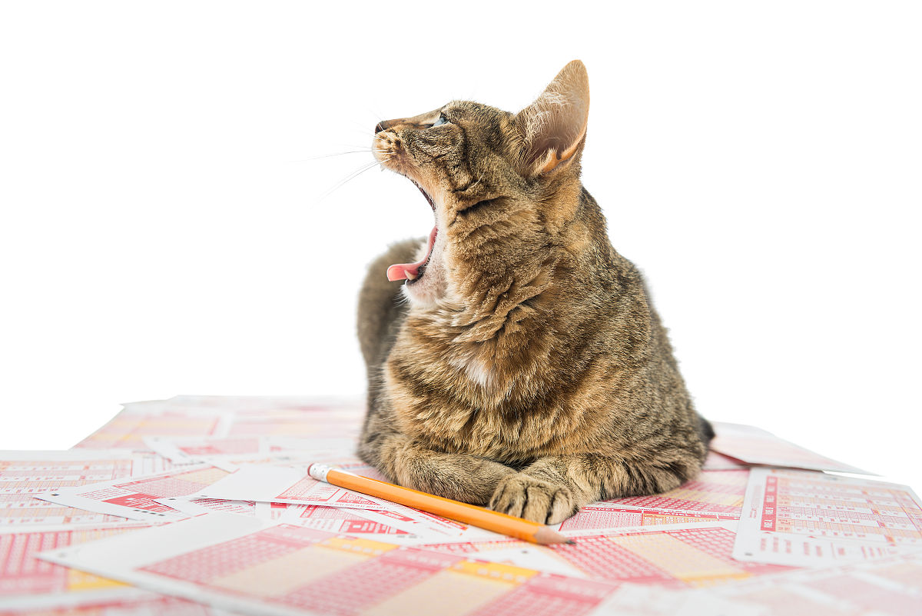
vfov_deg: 38.9
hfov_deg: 55.8
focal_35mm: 34
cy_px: 308
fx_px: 871
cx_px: 461
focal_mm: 34
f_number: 4.5
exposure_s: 1/160
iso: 50
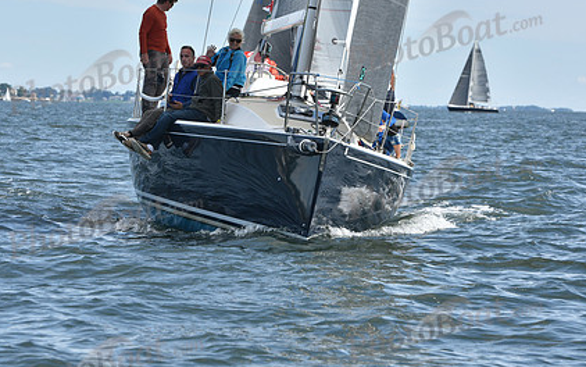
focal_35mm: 196
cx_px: 276
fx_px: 3131
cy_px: 131
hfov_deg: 10.7
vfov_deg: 6.7
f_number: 9
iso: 320
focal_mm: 140
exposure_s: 1/1000
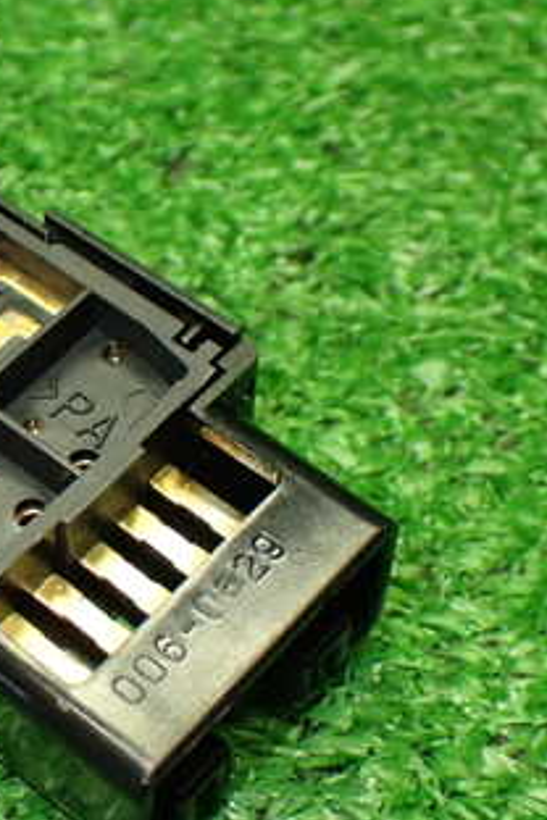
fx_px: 1732
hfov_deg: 17.4
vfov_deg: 26.6
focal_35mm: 76
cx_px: -50
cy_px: 423
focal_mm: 6.83
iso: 800
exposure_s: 1/125
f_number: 2.7
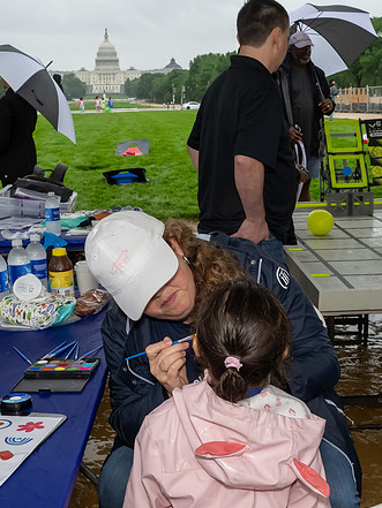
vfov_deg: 36.8
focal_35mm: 52
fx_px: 765
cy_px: 240
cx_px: 190
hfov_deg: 28.0
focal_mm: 23
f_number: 10
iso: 2200
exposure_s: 1/250
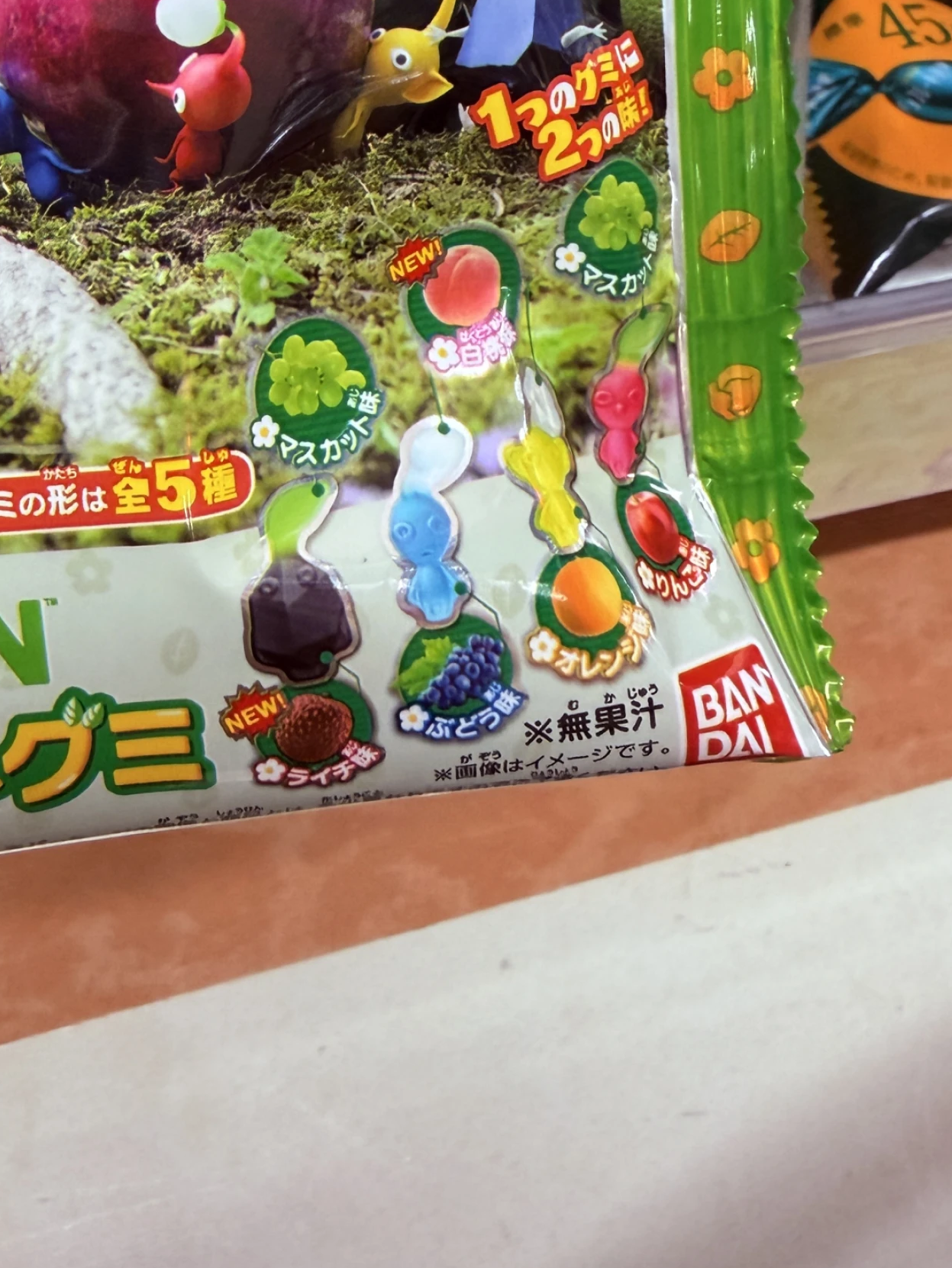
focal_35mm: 41
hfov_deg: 33.9
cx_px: 169
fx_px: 1503
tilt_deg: -49.7
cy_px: 245
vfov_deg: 43.5
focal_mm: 2.22
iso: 320
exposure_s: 1/100
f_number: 2.2
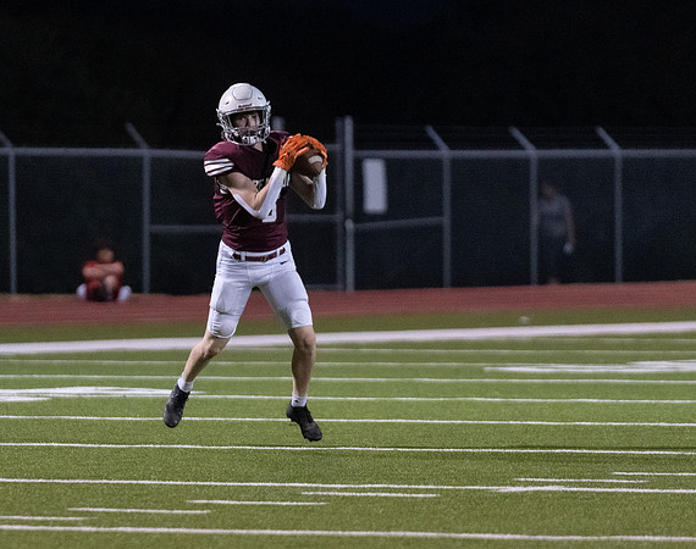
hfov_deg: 4.4
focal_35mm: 437
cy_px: 302
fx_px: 8961
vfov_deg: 3.5
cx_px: 271
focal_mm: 200
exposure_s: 1/1000
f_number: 2.8
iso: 6400
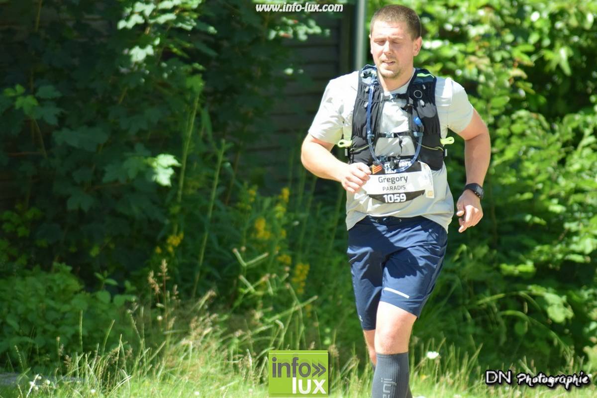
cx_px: 298
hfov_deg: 6.2
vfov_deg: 4.2
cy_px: 199
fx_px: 5472
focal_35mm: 330
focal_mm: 220
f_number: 4.8
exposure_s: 1/1000
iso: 560
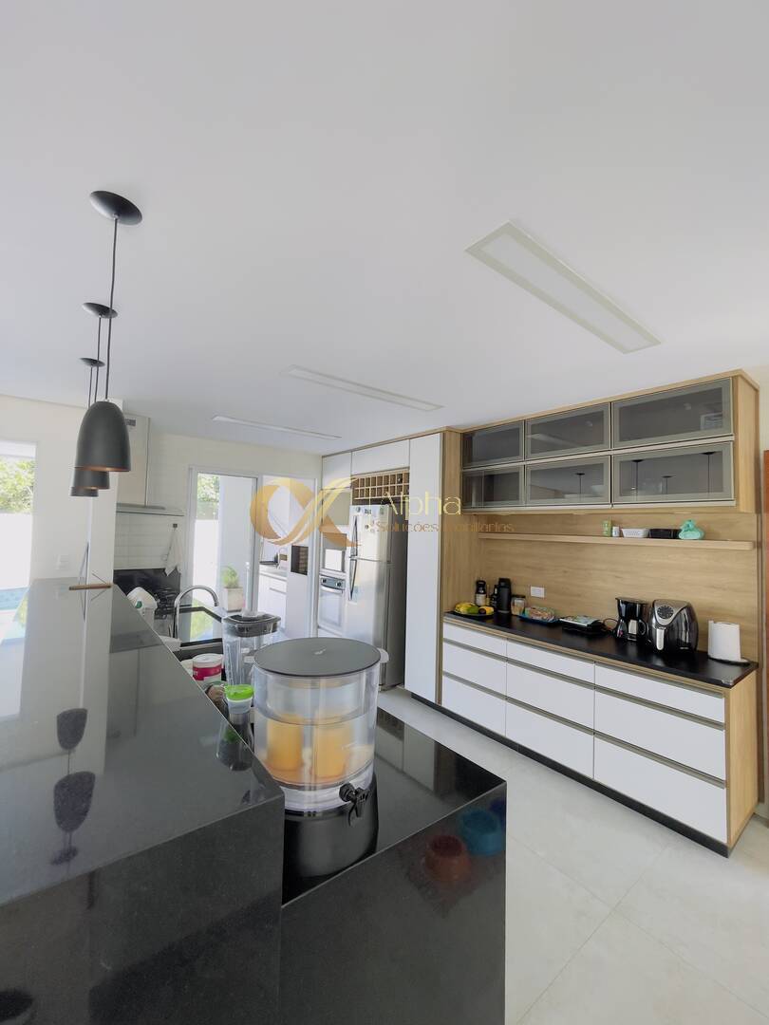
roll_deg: -1.7
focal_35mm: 13
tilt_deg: +1.3
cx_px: 384
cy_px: 512
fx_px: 385
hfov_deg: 89.9
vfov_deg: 106.2
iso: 50
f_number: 2.4
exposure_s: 1/45
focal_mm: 1.54
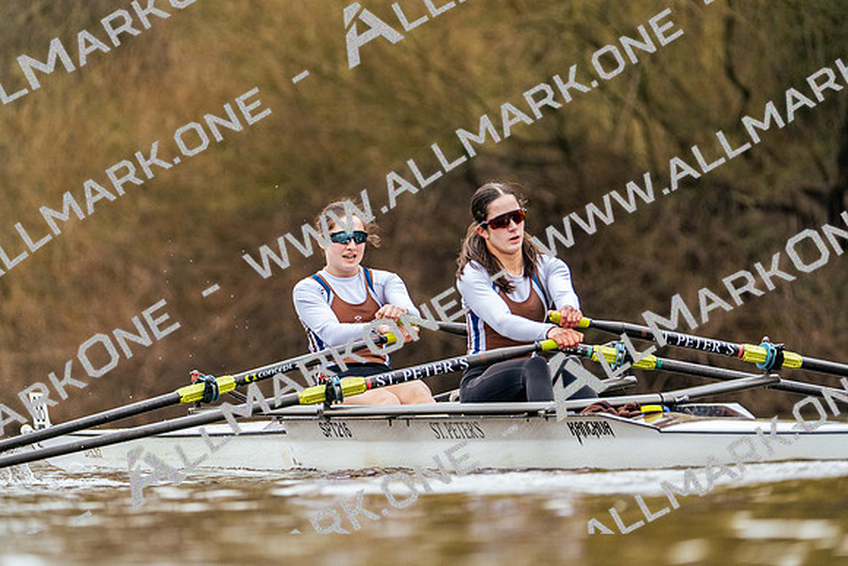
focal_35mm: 426
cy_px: 283
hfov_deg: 4.8
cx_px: 424
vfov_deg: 3.2
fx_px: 10037
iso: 2500
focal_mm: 426
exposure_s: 1/2000
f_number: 6.3
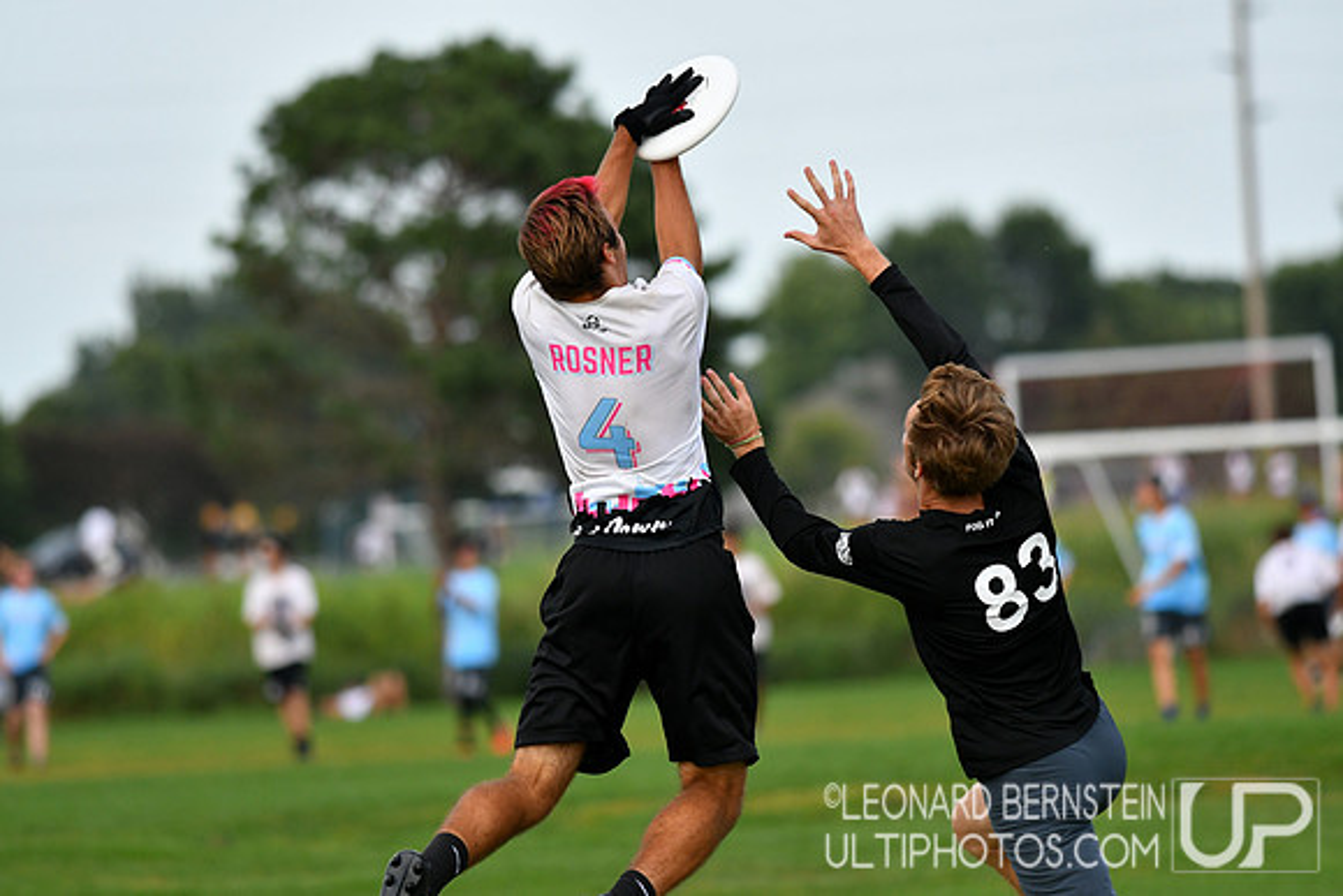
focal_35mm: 450
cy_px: 448
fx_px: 16791
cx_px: 672
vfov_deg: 3.1
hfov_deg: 4.6
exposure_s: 1/4000
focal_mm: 300
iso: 800
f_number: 4.5
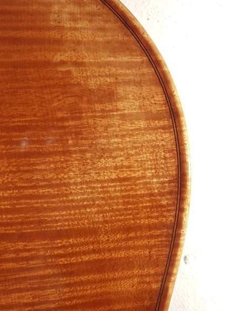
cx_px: 76
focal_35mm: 66
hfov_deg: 22.2
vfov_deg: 29.3
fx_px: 592
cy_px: 124
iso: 80
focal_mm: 6
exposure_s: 1/125
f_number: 3.5
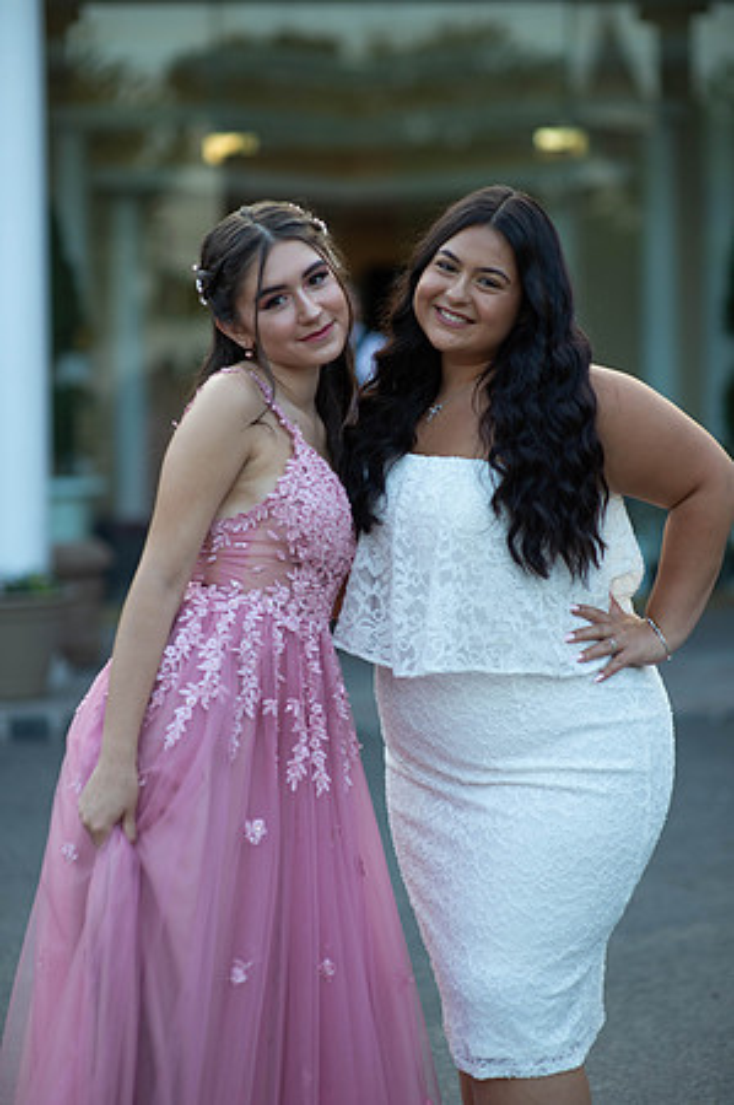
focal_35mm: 85
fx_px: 2605
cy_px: 552
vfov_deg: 23.9
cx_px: 367
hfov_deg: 16.0
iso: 250
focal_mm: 85
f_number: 2
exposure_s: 1/1000
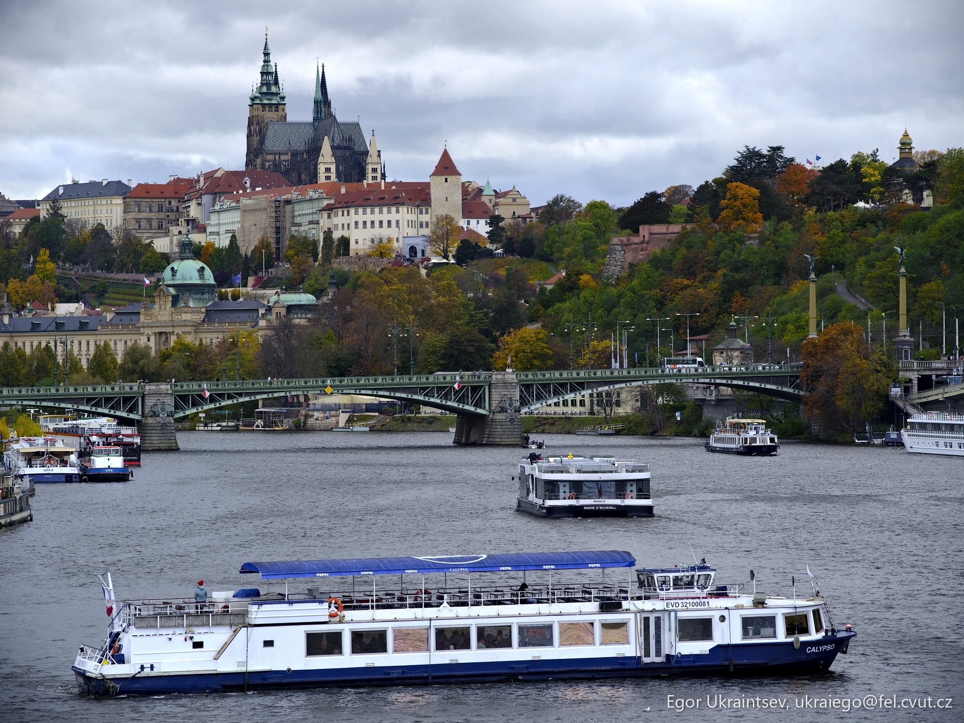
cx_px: 482
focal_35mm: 158
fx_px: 4400
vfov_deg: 9.4
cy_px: 362
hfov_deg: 12.5
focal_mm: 200
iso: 100
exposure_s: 1/120
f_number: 5
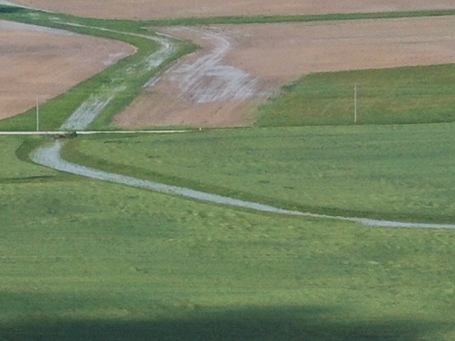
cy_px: 231
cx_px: 169
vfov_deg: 5.1
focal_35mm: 293
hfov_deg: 6.8
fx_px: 3850
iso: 100
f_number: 3.8
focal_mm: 8.6
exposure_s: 1/800
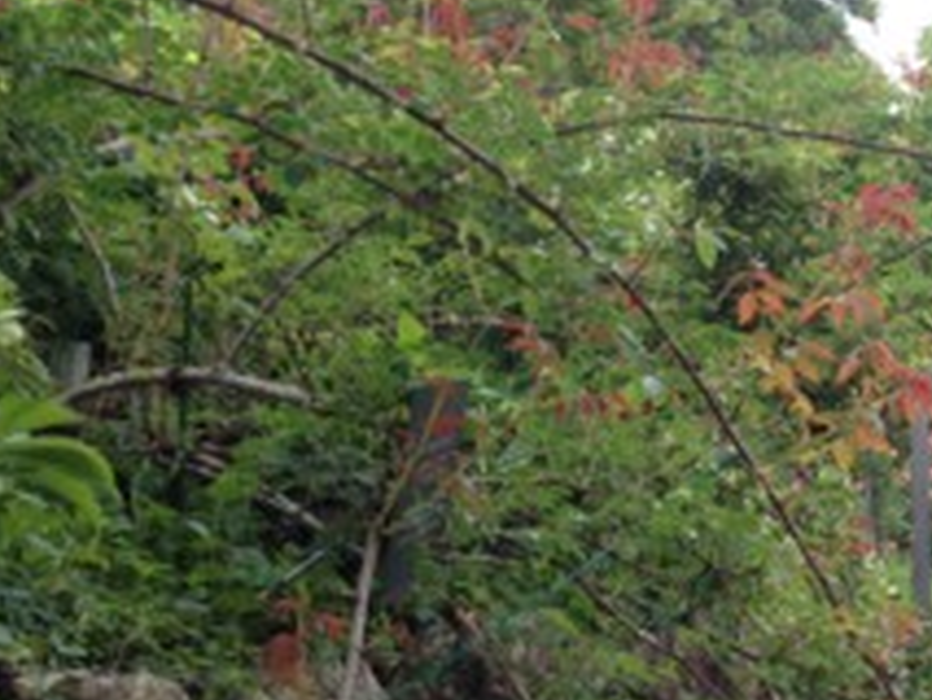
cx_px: 963
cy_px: 407
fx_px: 1993
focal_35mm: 74
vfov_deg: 19.9
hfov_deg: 24.9
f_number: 2.4
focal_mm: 4.28
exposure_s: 1/180
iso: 64
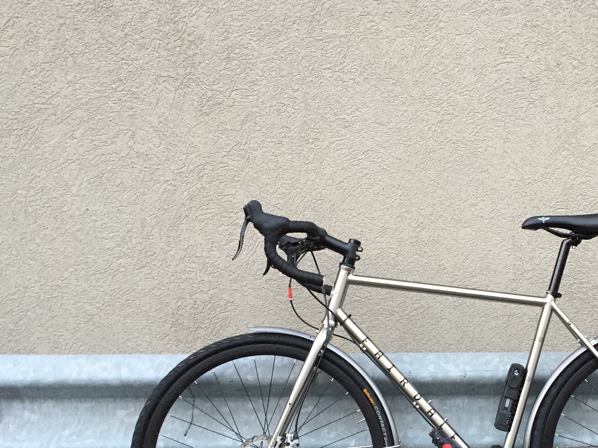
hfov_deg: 40.9
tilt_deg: -7.0
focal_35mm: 45
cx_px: 448
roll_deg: -0.3
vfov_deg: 31.8
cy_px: 322
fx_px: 778
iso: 160
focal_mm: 4.15
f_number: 2.2
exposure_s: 1/30
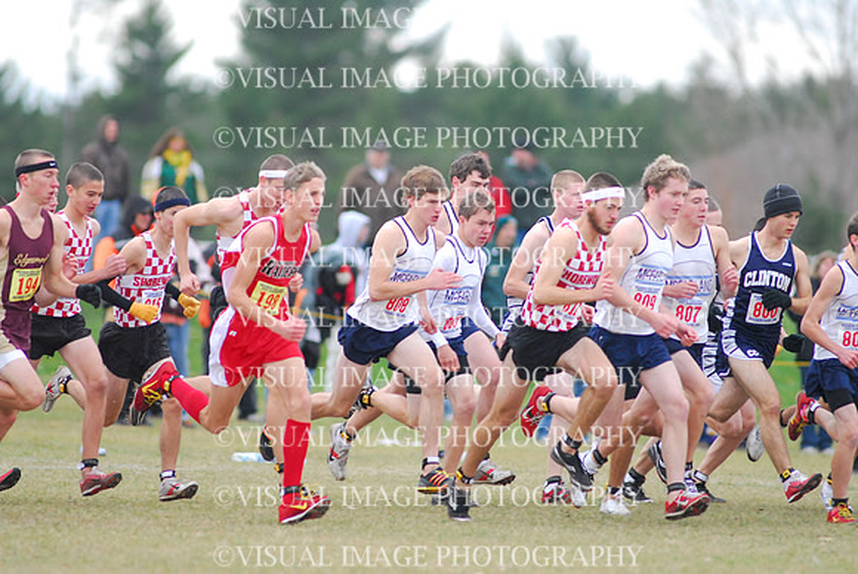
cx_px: 429
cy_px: 287
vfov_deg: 3.1
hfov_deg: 4.6
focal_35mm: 450
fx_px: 10736
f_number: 4
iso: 800
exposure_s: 1/640
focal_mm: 300
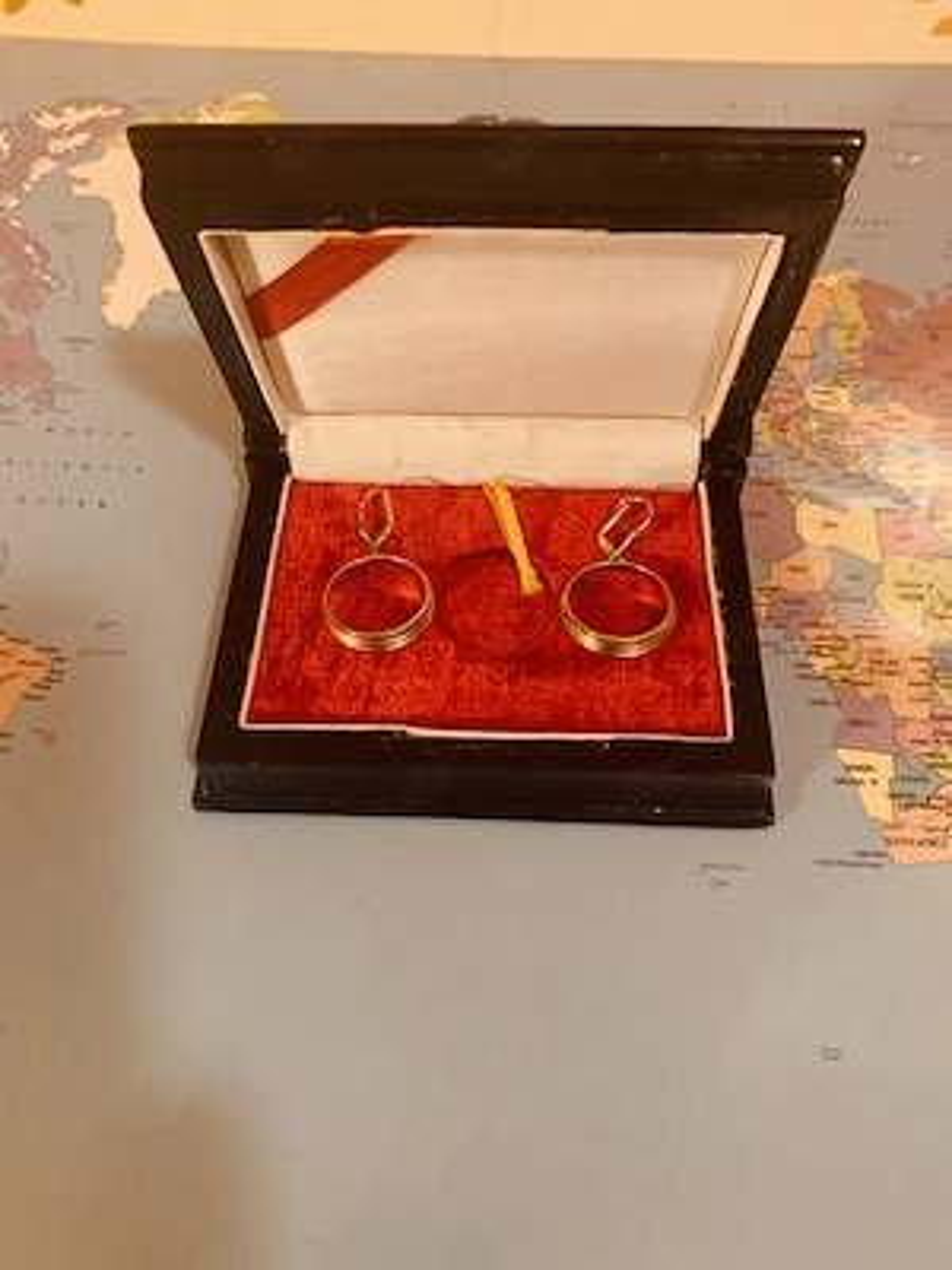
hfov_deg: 53.1
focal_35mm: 26
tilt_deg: -57.7
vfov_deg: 67.3
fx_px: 953
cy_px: 635
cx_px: 476
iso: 400
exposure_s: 1/33
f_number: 1.8
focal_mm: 4.25
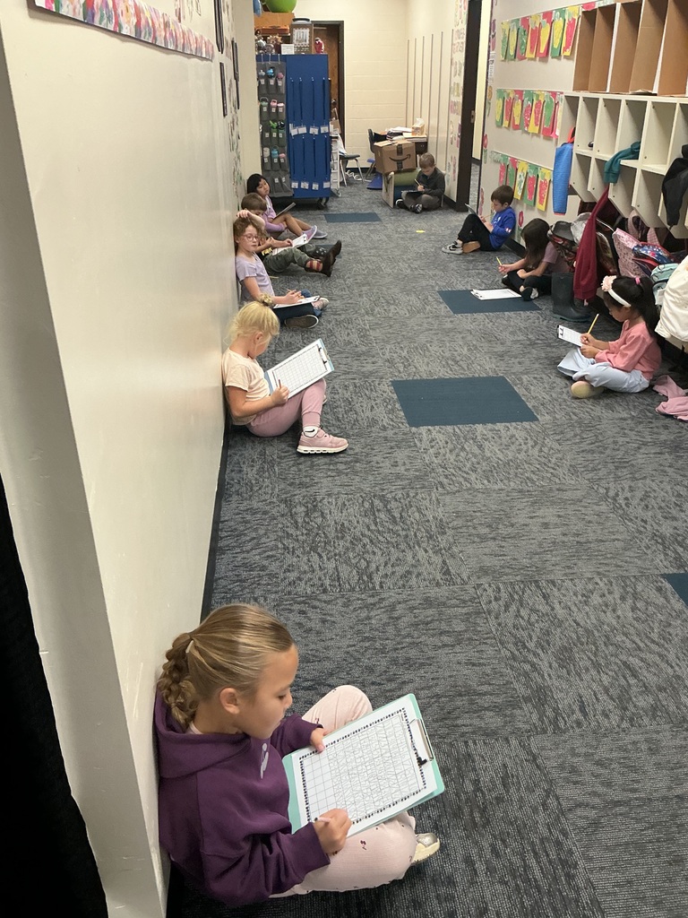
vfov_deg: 61.7
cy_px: 459
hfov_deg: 48.2
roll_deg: +0.5
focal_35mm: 29
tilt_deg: -26.8
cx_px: 344
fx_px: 769
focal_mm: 3
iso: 125
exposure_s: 1/60
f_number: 1.8
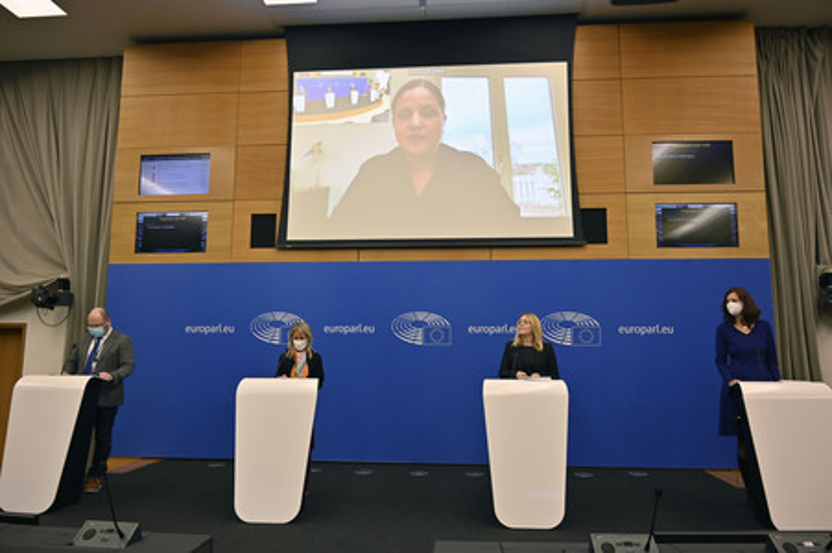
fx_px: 612
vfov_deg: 48.7
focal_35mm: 26
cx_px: 416
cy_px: 276
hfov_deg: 68.4
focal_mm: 26.5
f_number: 4
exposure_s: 1/100
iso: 400
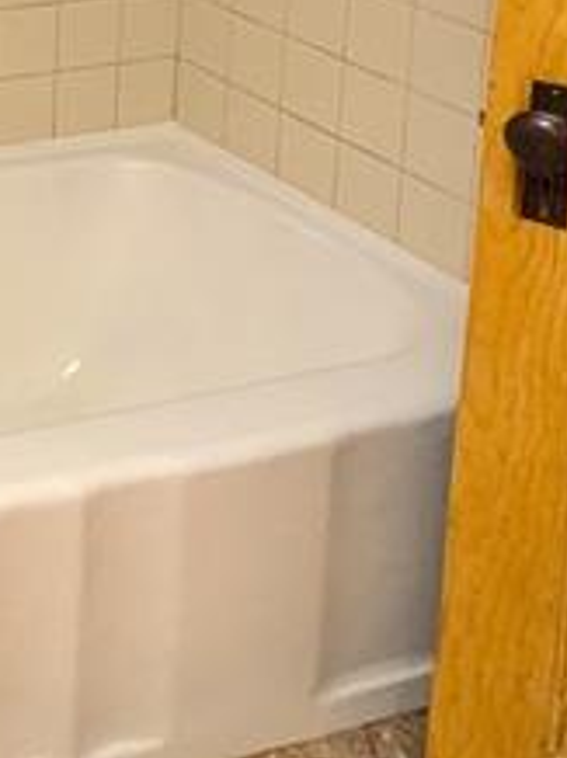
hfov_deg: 16.2
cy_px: -240
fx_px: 1641
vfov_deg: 23.0
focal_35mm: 75
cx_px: -484
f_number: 2.2
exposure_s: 1/24
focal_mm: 2.35
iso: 334
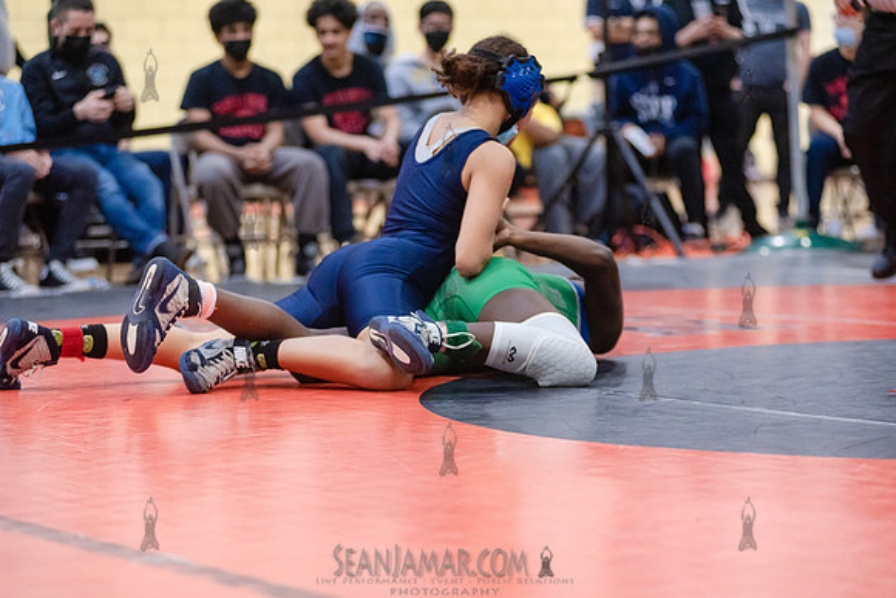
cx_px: 448
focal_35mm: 112
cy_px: 299
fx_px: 2788
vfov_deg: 12.2
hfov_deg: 18.3
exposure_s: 1/400
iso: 4000
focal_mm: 112
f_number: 3.5
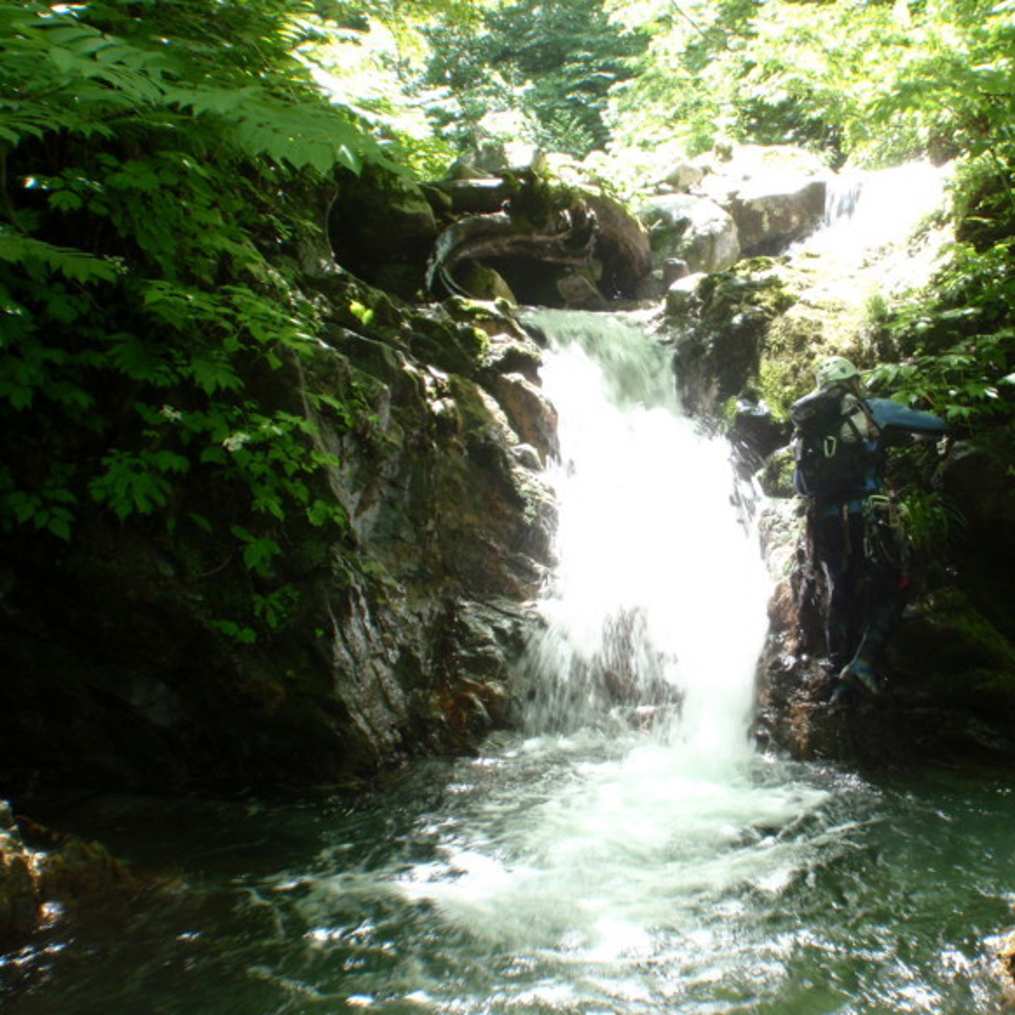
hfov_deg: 47.8
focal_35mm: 34
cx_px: 664
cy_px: 506
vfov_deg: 48.5
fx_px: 1128
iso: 64
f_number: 3.5
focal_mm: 5
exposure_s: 1/40
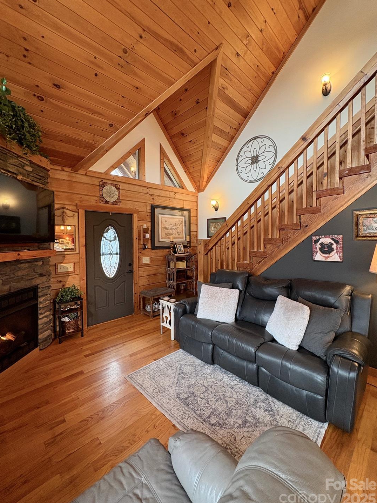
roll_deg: +1.0
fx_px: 218
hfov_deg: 81.7
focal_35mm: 15
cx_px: 189
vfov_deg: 98.2
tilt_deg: -0.4
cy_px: 246
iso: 250
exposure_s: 1/60
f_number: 2.2
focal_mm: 2.22
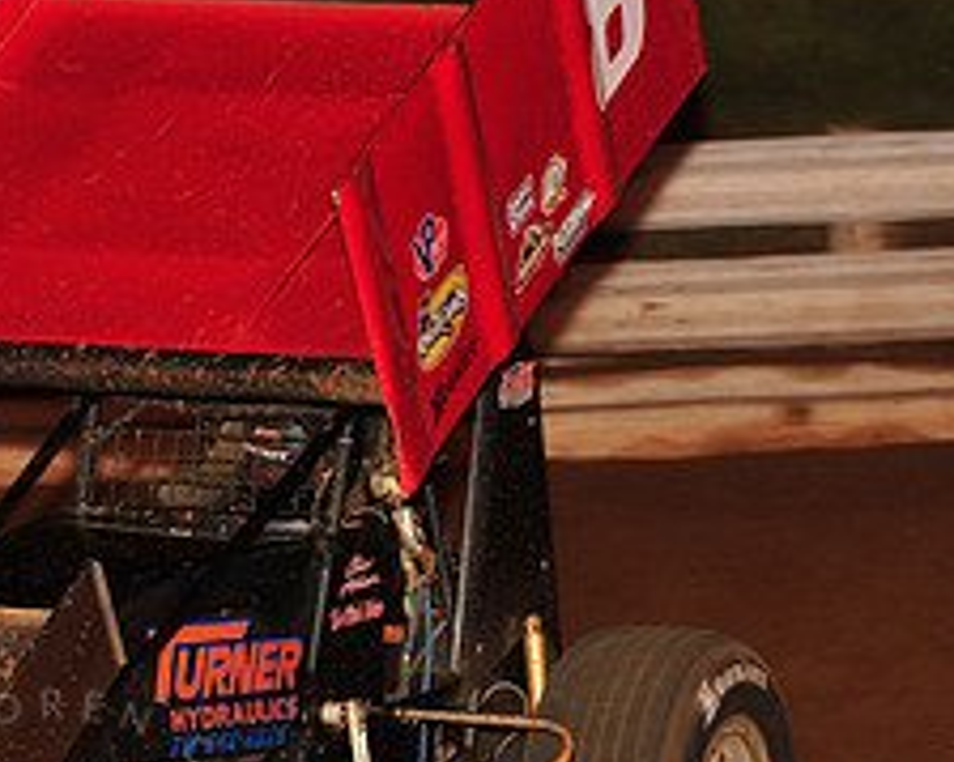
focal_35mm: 328
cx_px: 51
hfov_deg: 5.9
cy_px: 553
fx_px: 9257
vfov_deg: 4.7
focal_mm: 135
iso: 800
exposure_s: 1/320
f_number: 6.3
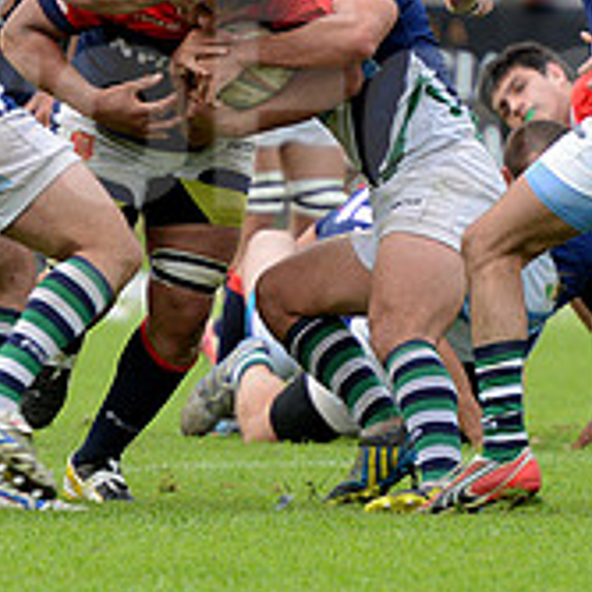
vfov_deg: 2.2
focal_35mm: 796
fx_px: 15401
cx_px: 60
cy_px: 87
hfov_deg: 2.2
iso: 640
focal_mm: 270
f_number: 4
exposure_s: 1/500
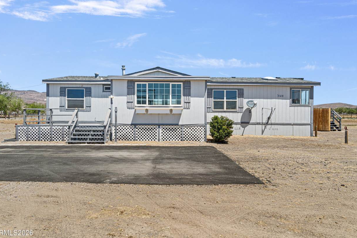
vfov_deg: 54.1
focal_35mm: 24
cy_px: 120
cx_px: 174
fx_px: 233
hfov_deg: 74.8
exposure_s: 1/60
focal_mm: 15
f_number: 8
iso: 100
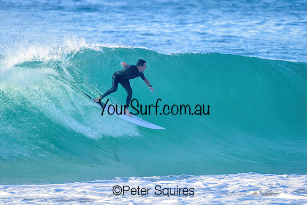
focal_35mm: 931
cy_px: 94
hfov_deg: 2.2
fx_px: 7944
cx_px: 157
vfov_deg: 1.5
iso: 2000
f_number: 11
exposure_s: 1/1600
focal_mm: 800
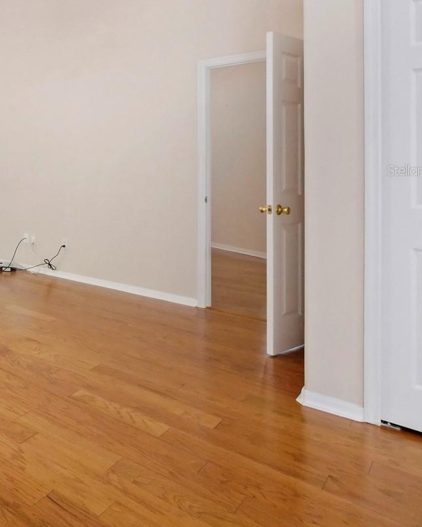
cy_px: 170
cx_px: -73
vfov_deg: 62.3
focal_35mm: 27
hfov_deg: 39.8
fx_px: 422
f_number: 4
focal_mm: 7
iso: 3200
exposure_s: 1/60
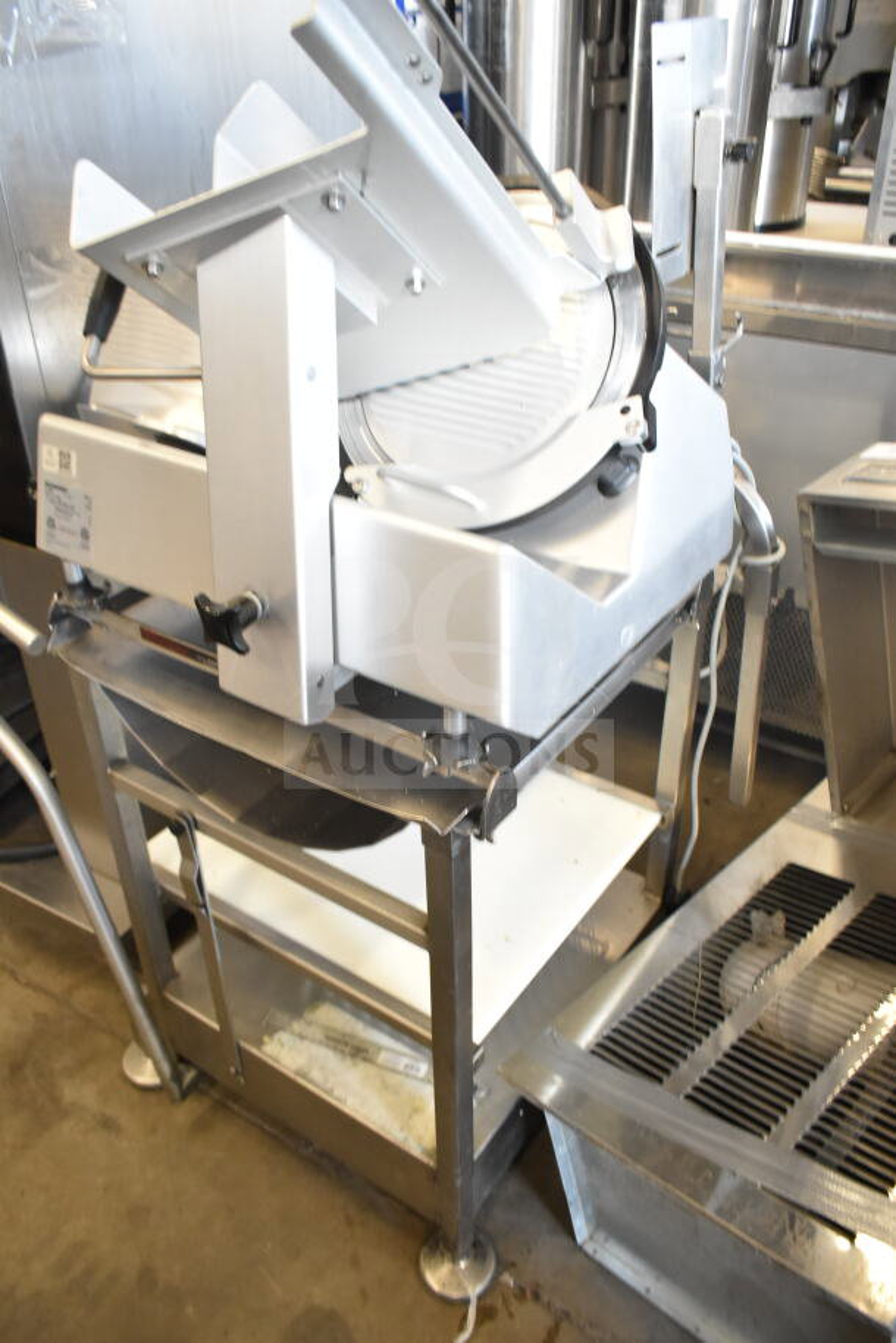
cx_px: 448
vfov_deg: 61.9
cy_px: 672
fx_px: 1119
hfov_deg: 43.6
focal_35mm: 30
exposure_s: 1/60
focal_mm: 20
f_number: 4
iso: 1600
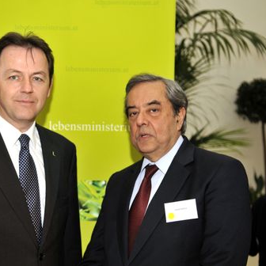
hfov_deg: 25.9
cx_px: 85
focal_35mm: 66
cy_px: 132
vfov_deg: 26.1
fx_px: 574
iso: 280
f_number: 2.8
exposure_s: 1/60
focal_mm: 34
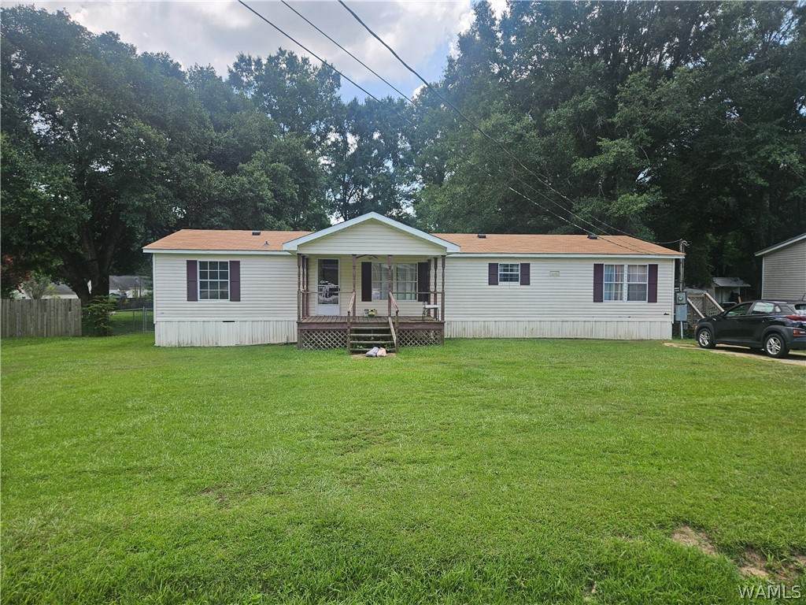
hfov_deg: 73.9
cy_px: 302
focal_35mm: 23
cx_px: 403
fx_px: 536
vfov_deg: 58.9
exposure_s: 1/1027
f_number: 1.8
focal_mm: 5.4
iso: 25
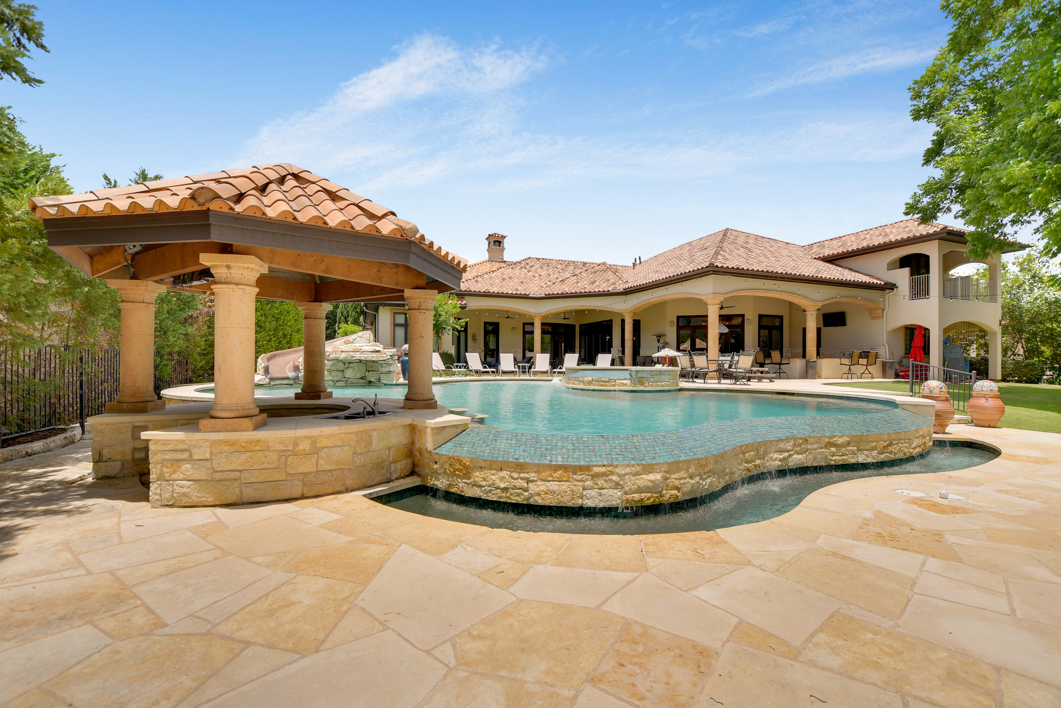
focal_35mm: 15
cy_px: 354
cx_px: 530
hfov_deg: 100.4
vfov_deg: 77.3
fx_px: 442
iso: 100
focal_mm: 10
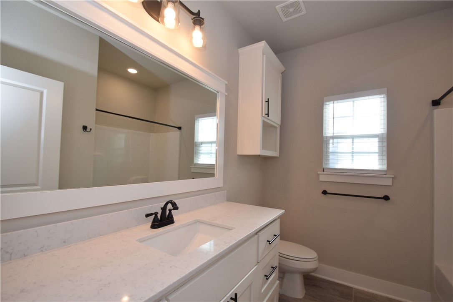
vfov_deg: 77.3
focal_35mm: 15
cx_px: 226
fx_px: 189
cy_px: 151
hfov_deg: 100.4
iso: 280
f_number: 5.6
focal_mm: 10
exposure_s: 1/125
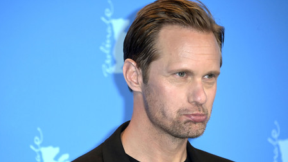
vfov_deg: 3.8
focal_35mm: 316
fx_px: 2413
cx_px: 144
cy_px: 89
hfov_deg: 6.8
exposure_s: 1/250
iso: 1000
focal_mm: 300
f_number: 5.6
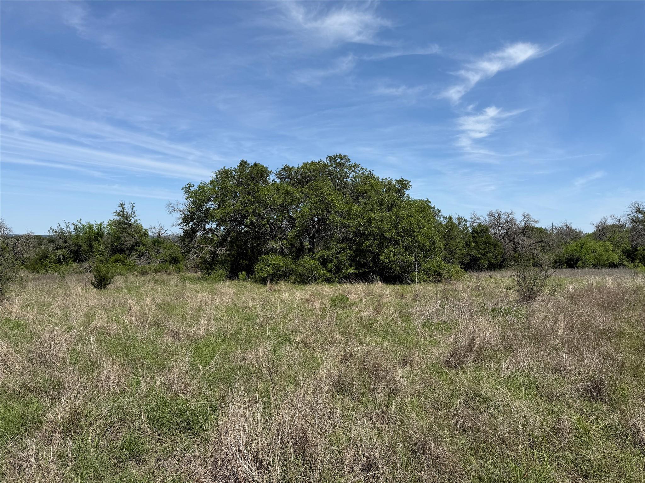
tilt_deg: +1.6
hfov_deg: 71.6
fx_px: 447
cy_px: 242
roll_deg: +0.6
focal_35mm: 24
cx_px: 322
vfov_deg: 56.8
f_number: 1.78
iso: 80
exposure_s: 1/5714
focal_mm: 6.76
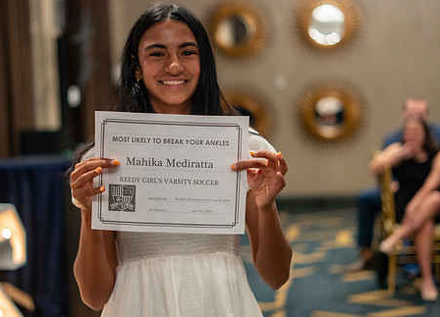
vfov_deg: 20.8
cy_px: 151
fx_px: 865
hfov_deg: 28.4
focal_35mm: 69
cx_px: 157
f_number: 1.8
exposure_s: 1/250
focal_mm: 50
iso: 1000
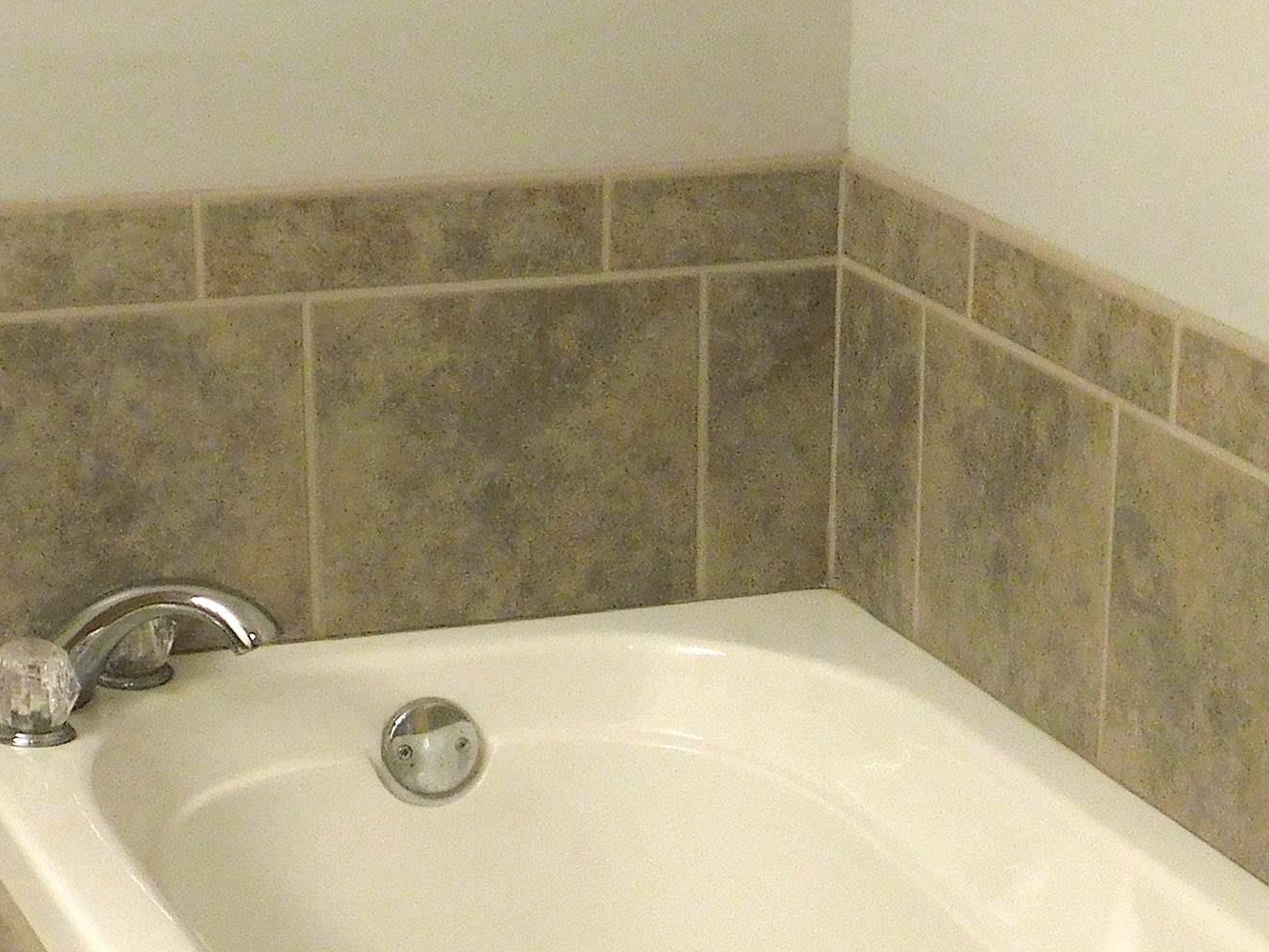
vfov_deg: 13.9
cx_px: 865
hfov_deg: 18.8
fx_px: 3813
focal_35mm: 104
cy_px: 1033
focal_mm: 8
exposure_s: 1/30
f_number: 3.7
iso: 220
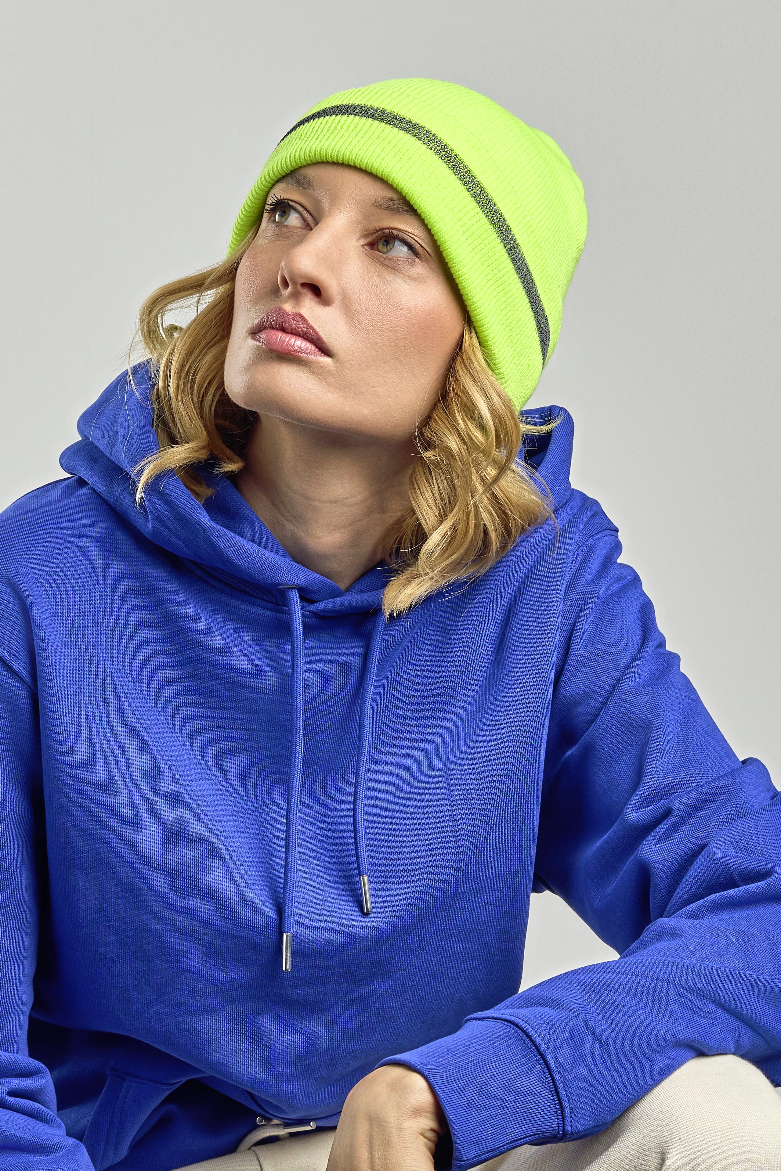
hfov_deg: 11.3
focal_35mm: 121
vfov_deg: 16.9
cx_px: 298
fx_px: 3937
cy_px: 513
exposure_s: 1/160
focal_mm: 50
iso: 320
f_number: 9
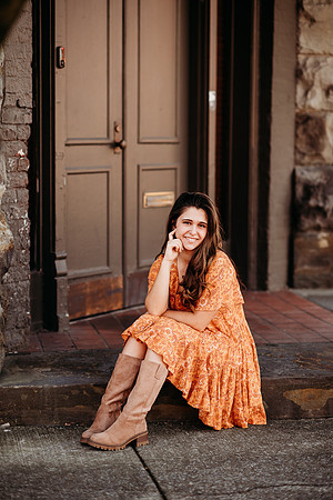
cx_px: 166
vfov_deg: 23.9
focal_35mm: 85
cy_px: 250
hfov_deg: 16.1
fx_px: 1179
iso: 160
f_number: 2
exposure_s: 1/500
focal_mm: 85
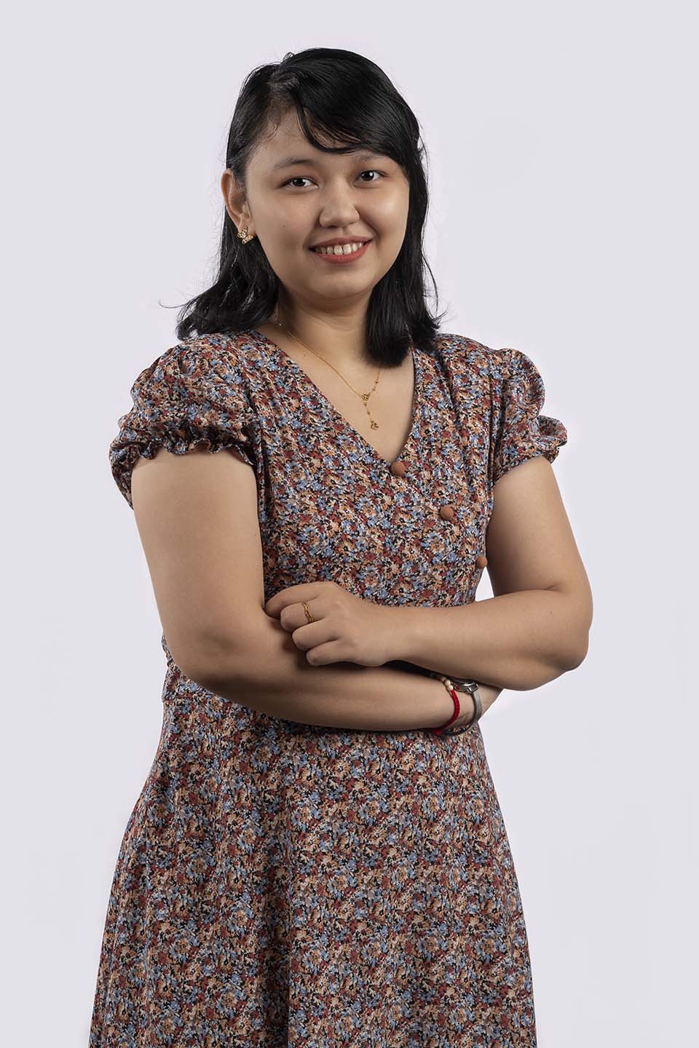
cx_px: 350
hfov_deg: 13.0
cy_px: 524
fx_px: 3058
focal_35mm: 105
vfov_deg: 19.5
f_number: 10
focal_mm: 105
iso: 100
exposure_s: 1/250
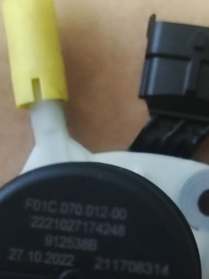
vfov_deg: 57.7
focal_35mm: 29
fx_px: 234
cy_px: 217
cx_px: 103
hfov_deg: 48.1
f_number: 1.79
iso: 3071
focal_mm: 4.74
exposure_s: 1/25
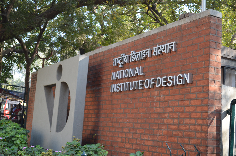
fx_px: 343
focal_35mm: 52
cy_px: 78
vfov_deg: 25.6
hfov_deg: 37.9
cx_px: 118
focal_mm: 35
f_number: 5.6
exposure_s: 1/125
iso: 280
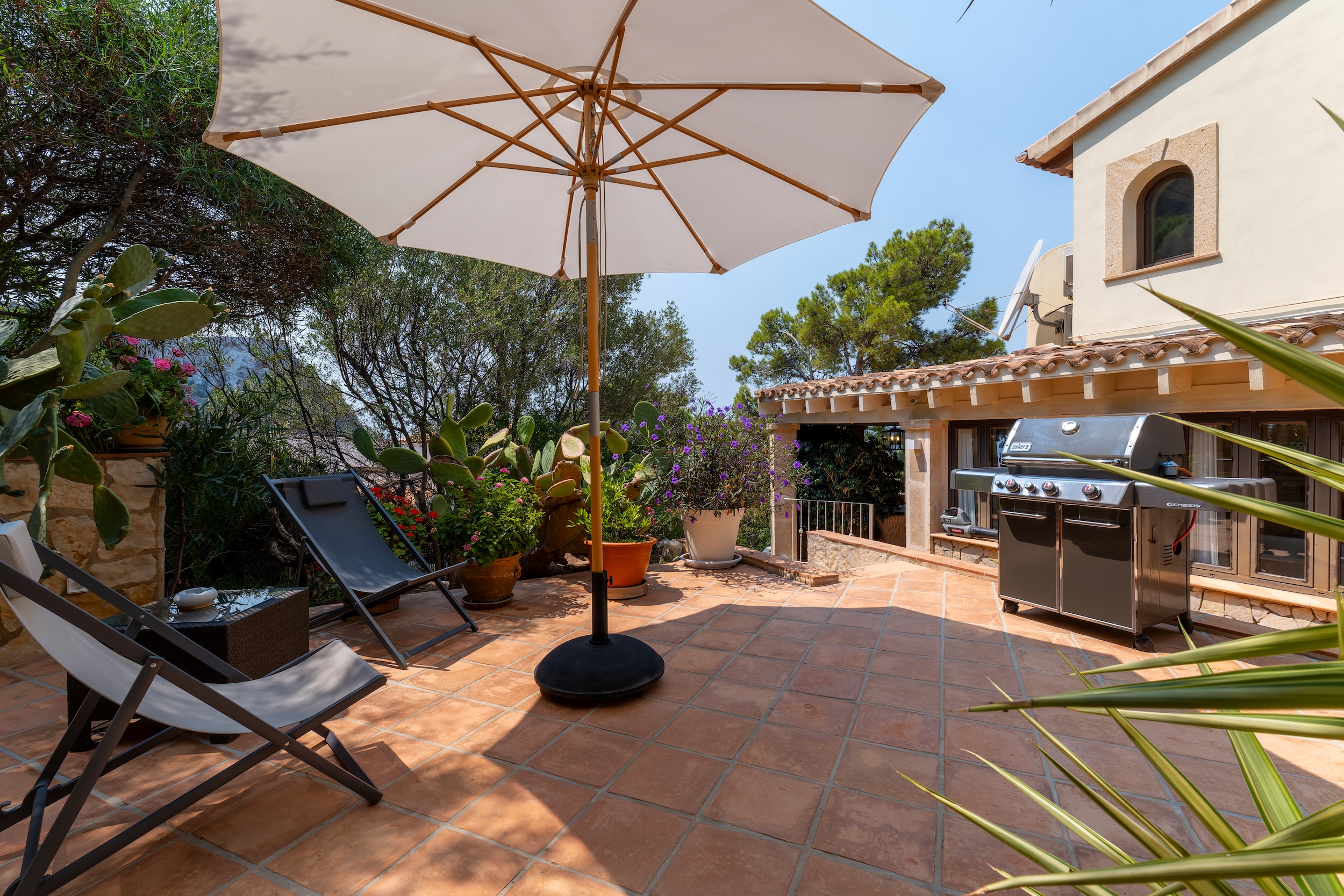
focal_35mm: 15
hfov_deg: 100.4
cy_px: 448
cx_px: 672
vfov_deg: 77.3
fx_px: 560
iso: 160
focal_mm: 10
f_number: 9
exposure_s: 1/680
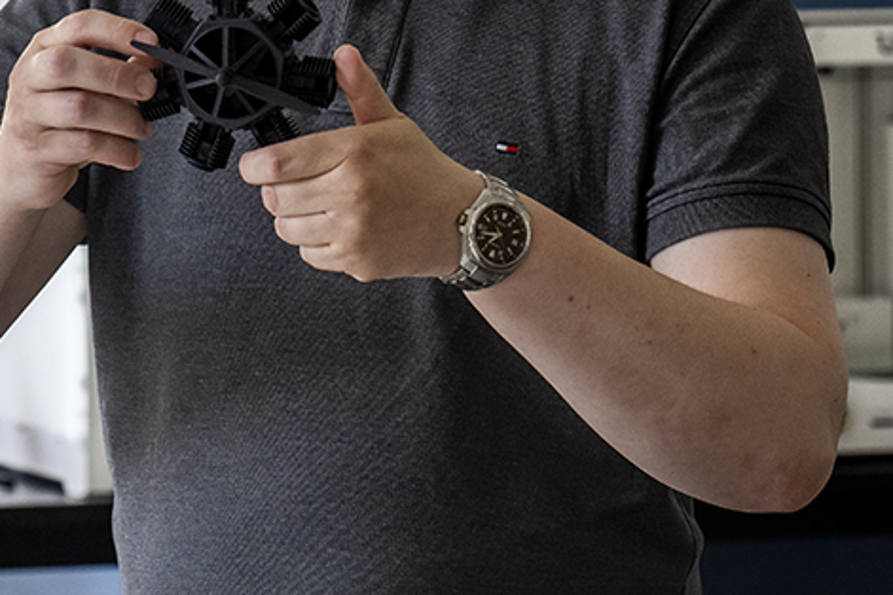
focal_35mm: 266
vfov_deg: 5.1
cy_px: -81
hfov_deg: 7.7
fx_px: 6598
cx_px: 345
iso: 1600
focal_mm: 116
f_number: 5
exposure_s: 1/250
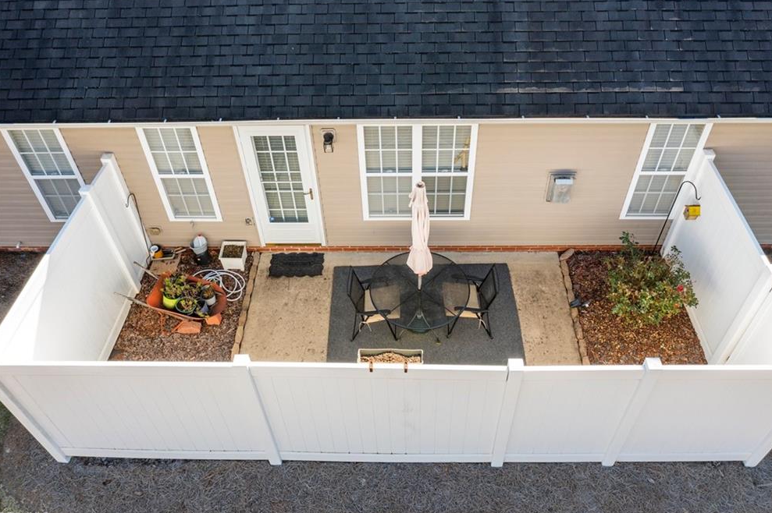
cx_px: 396
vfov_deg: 44.9
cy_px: 258
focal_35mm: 29
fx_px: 621
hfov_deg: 63.7
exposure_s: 1/200
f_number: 4.5
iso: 100
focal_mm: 10.26
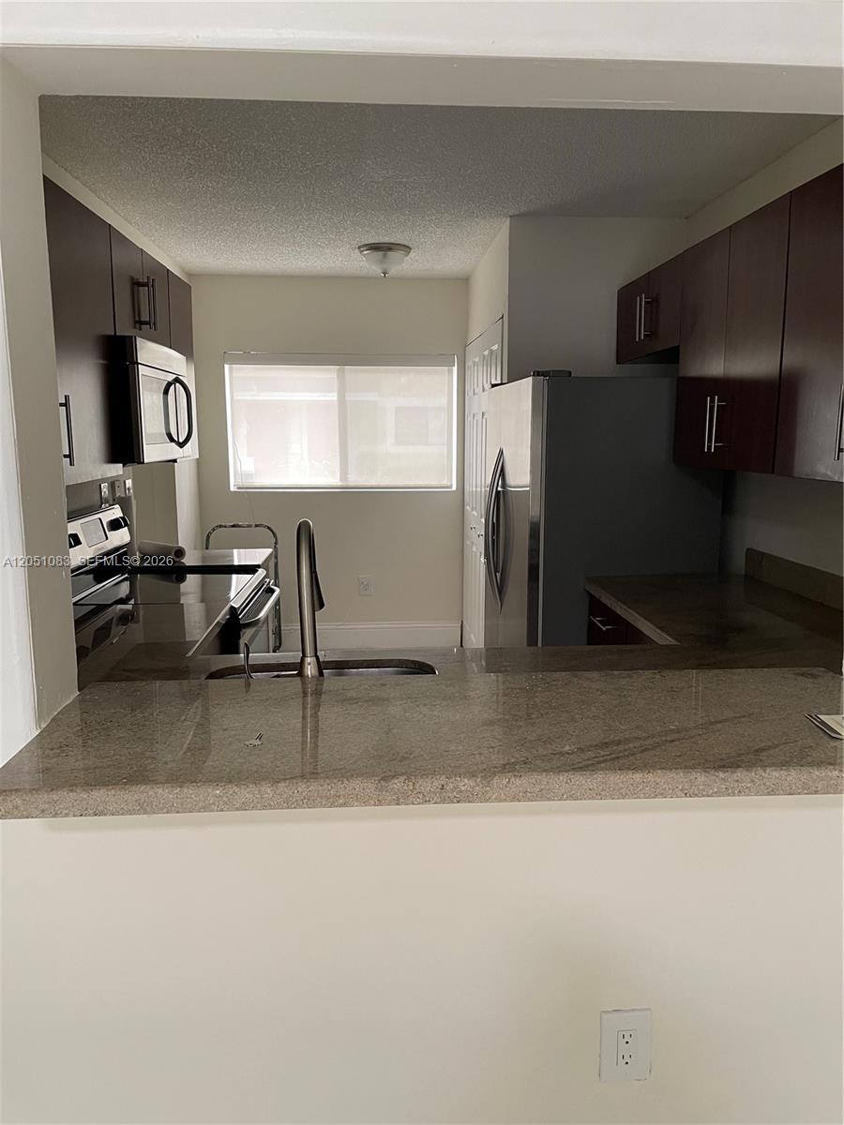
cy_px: 562
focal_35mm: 26
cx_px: 422
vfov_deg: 67.3
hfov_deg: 53.1
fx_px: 845
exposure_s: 1/60
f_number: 1.6
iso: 160
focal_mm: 4.2
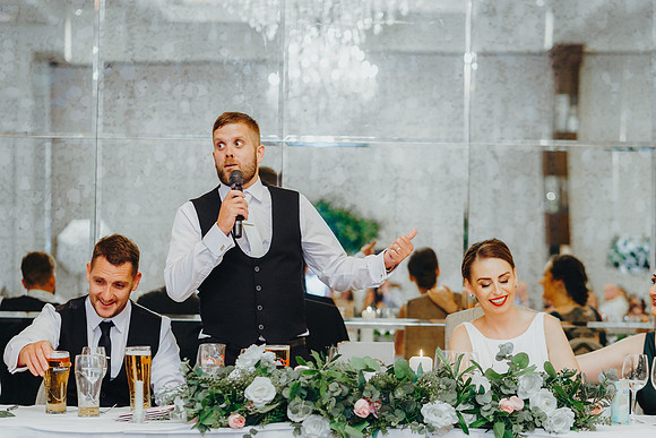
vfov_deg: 14.7
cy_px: 240
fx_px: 1697
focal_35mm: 93
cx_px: 297
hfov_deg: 21.9
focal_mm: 85
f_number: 2.8
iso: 2000
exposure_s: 1/125
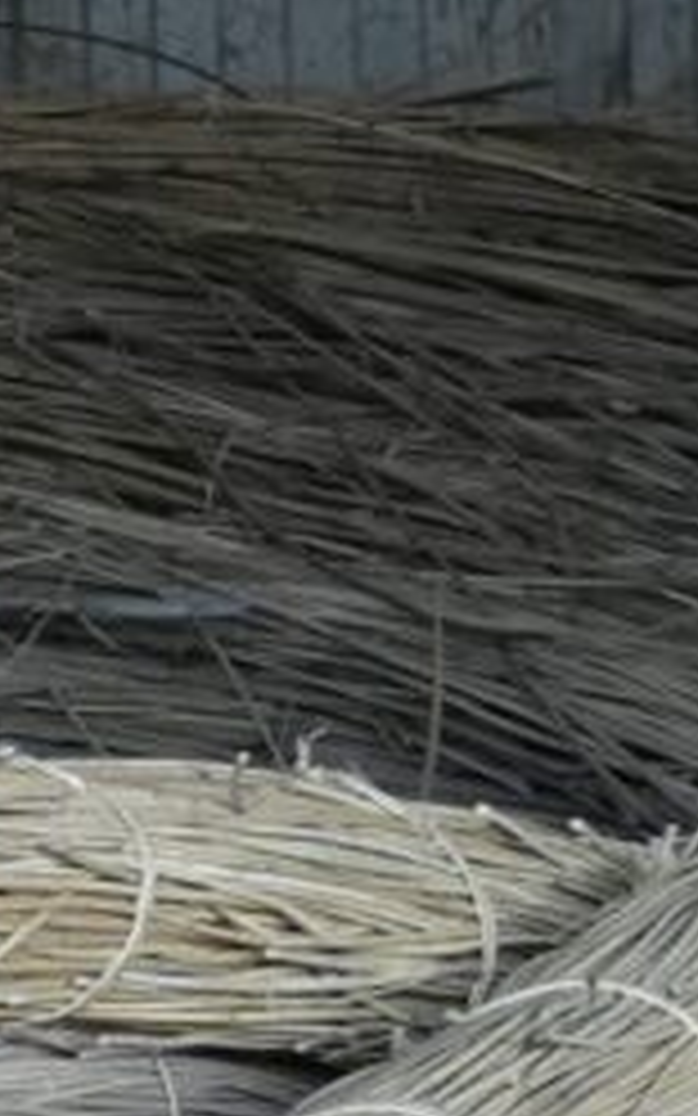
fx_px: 9587
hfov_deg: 3.5
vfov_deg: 6.6
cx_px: -3733
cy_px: 1100
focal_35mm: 315
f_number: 4
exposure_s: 1/160
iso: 500
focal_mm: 20
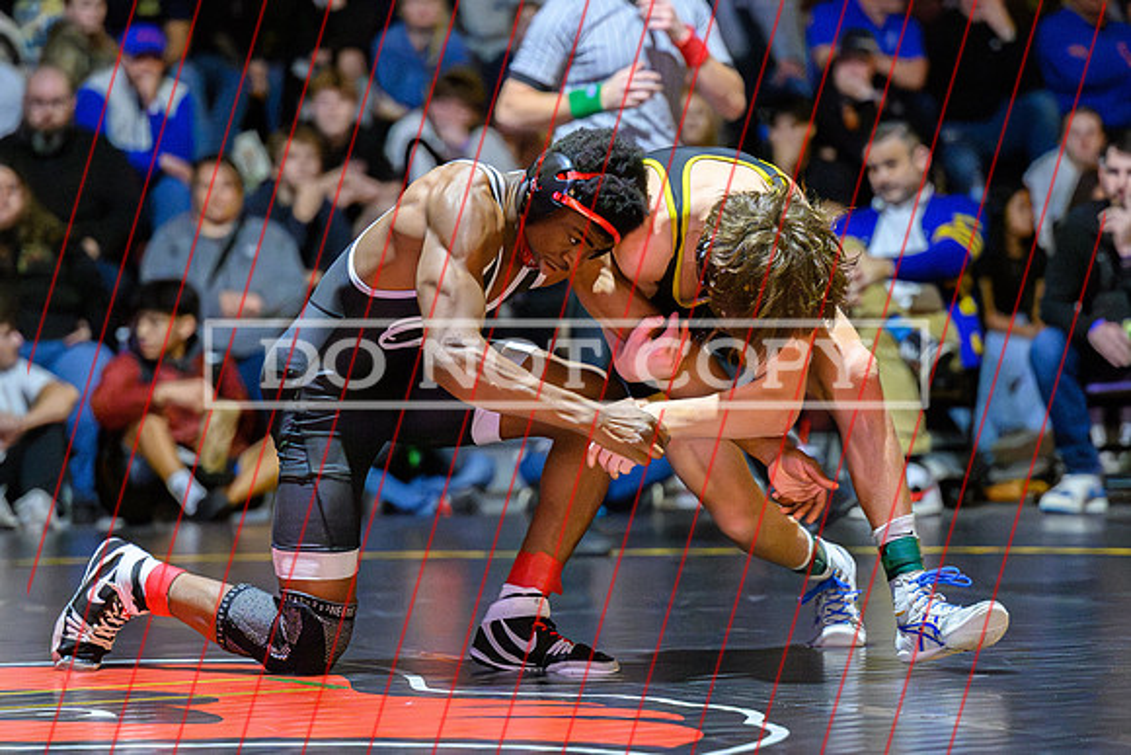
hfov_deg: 13.4
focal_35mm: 153
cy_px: 427
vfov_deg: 9.0
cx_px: 564
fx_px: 4819
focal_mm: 115
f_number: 2.8
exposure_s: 1/640
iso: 25600
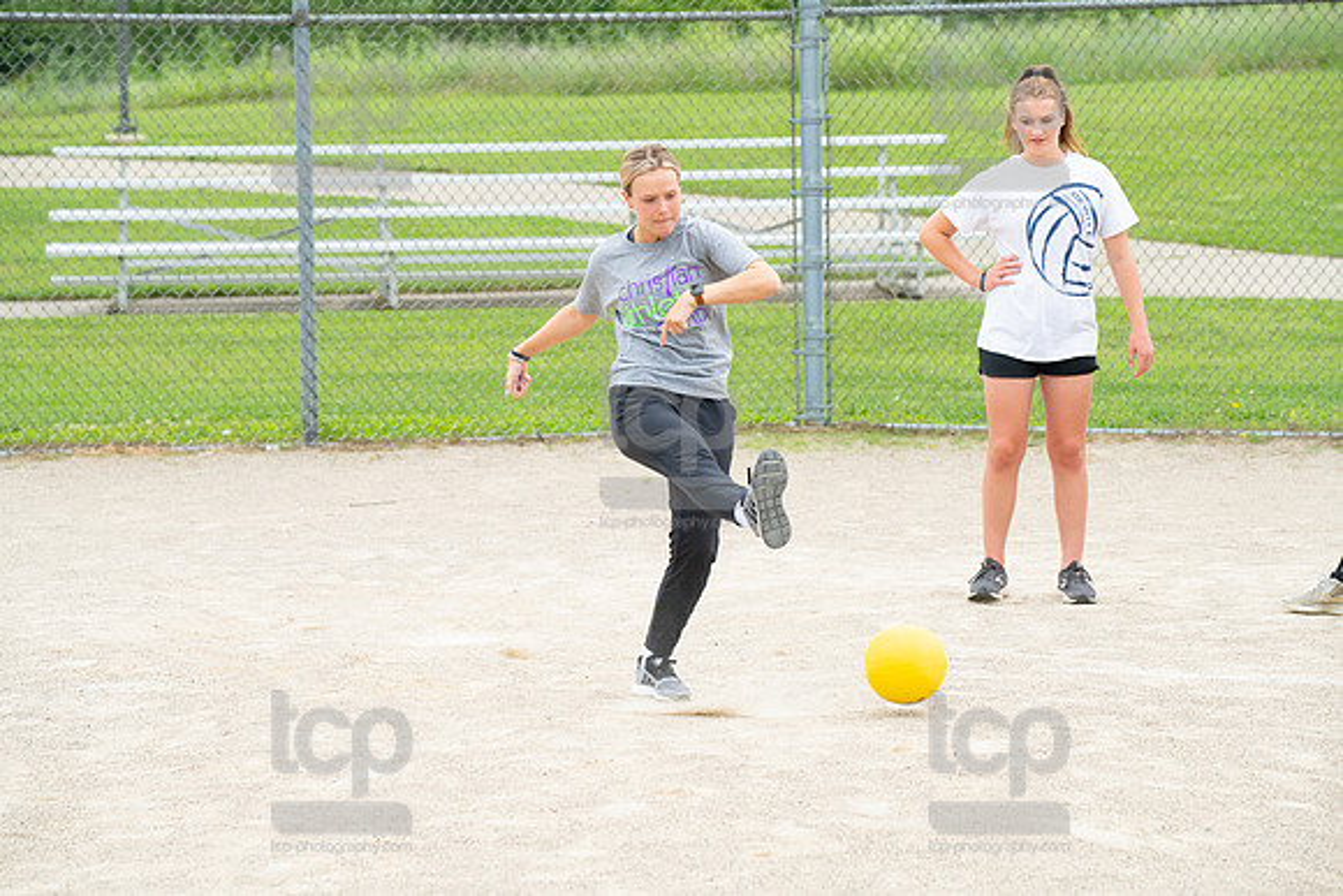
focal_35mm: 130
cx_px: 672
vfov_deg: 10.6
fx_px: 4851
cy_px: 448
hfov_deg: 15.8
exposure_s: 1/1000
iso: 1250
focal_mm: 130
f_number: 5.6
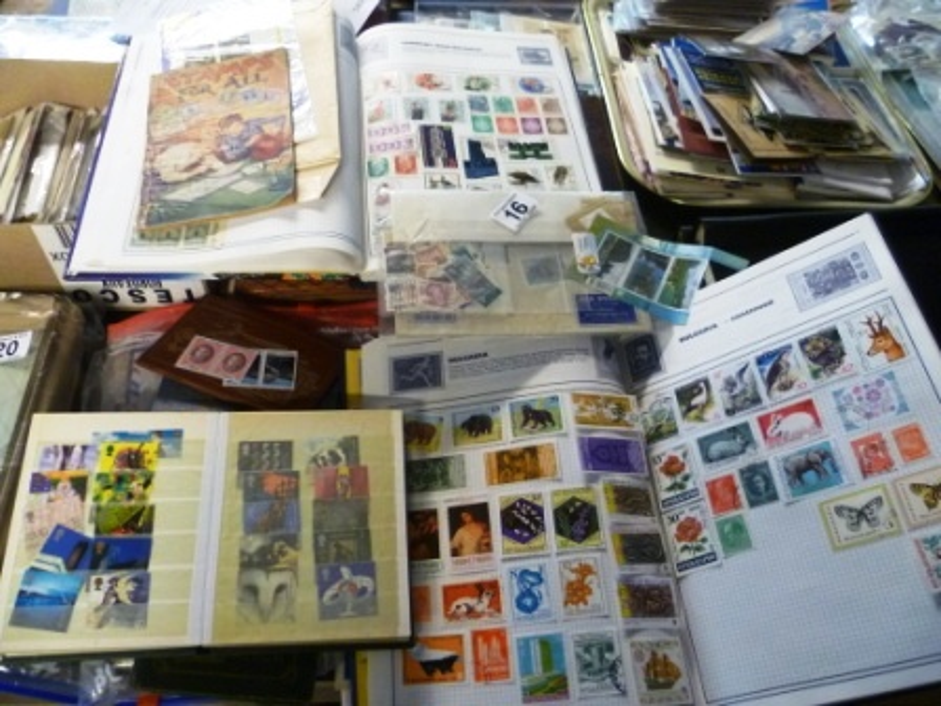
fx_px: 761
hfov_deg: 63.4
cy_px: 353
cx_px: 470
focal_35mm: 28
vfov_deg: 49.7
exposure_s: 1/25
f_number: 2.8
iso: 400
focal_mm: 5
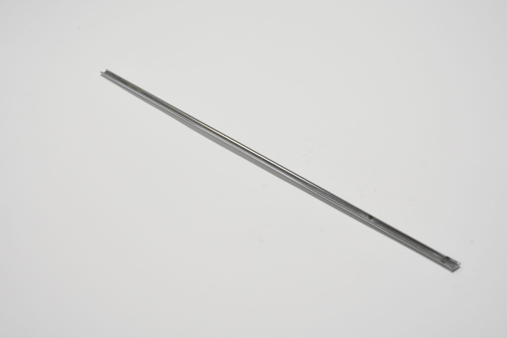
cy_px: 169
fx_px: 887
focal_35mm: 63
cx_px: 254
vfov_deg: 21.6
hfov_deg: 31.9
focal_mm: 42
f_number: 2.8
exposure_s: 1/100
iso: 320
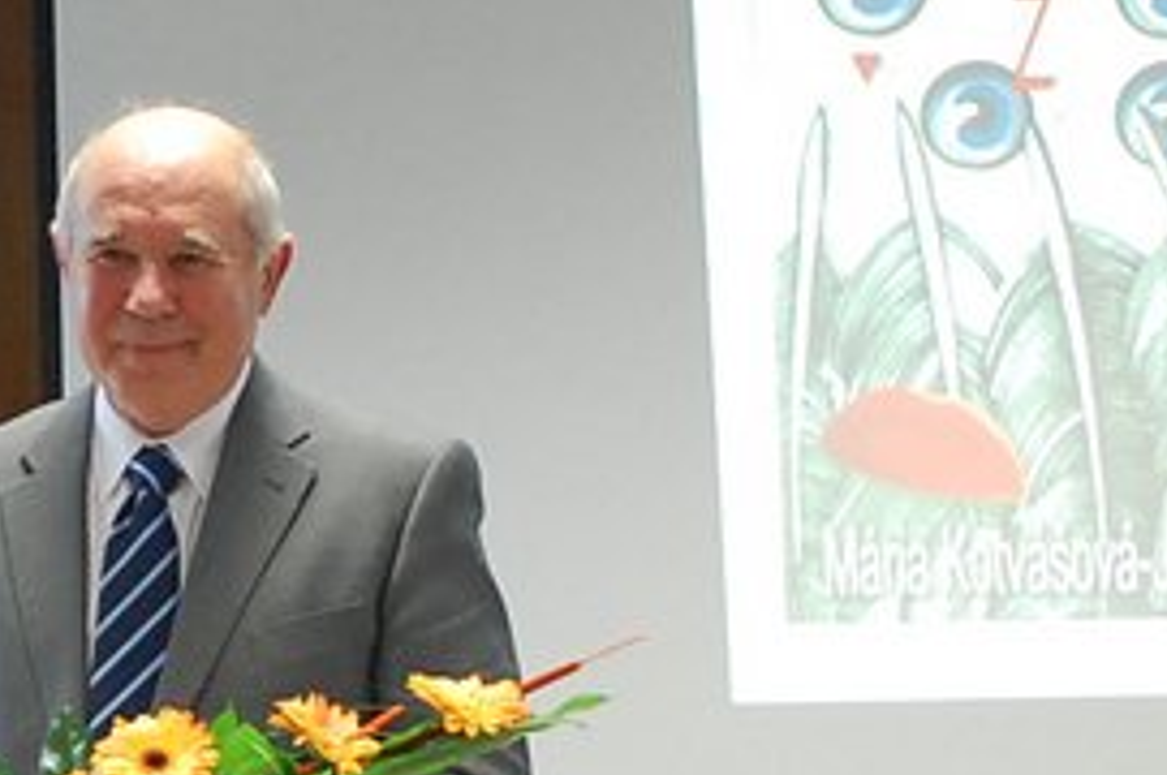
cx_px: -90
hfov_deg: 7.7
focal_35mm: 266
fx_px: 8612
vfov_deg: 5.2
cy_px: 482
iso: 1600
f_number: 4.2
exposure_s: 1/80
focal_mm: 60
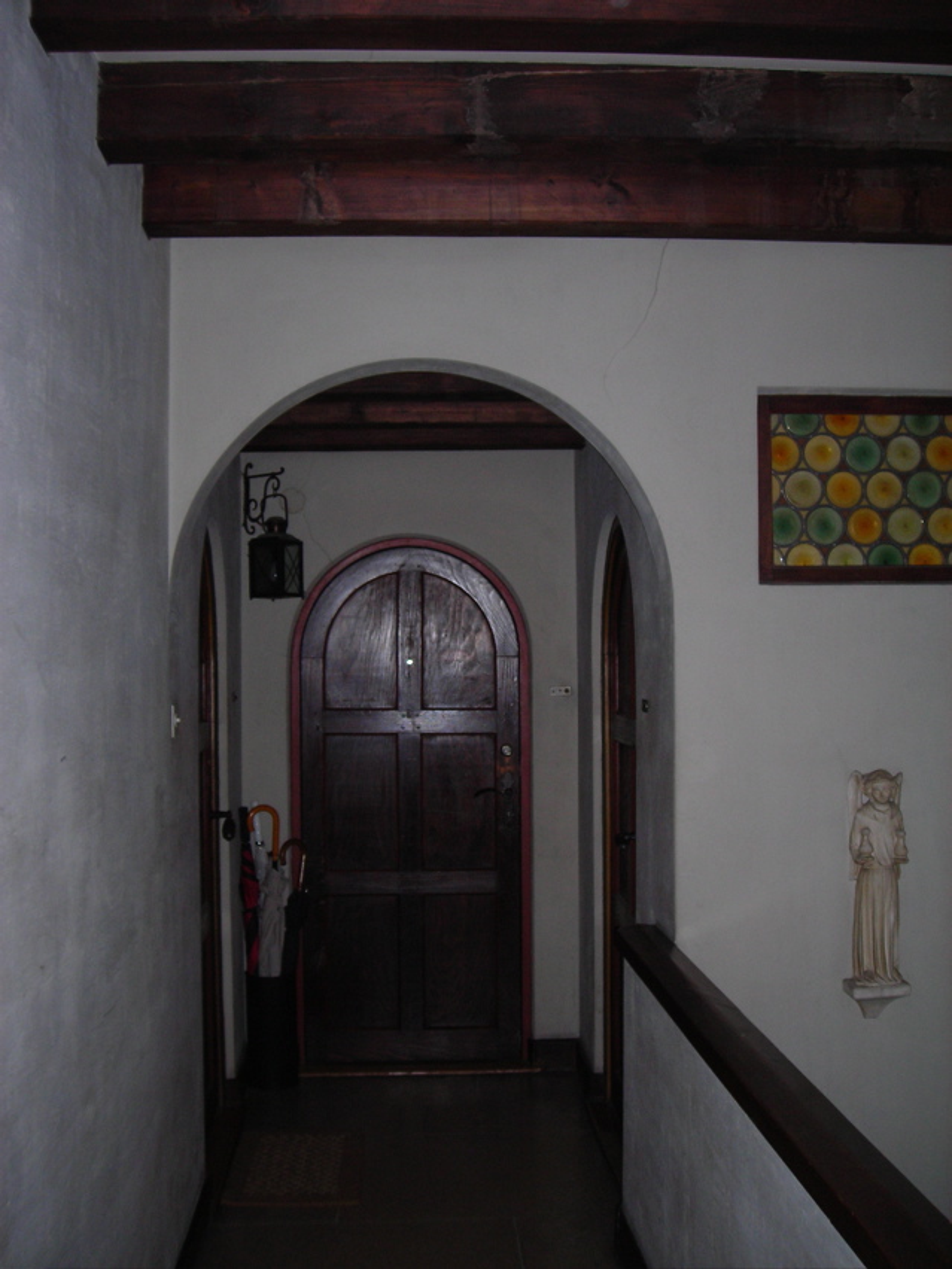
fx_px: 1393
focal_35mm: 38
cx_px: 476
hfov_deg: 37.7
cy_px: 634
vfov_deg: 49.0
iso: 88
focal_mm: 6.3
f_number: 3.2
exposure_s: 1/60.1
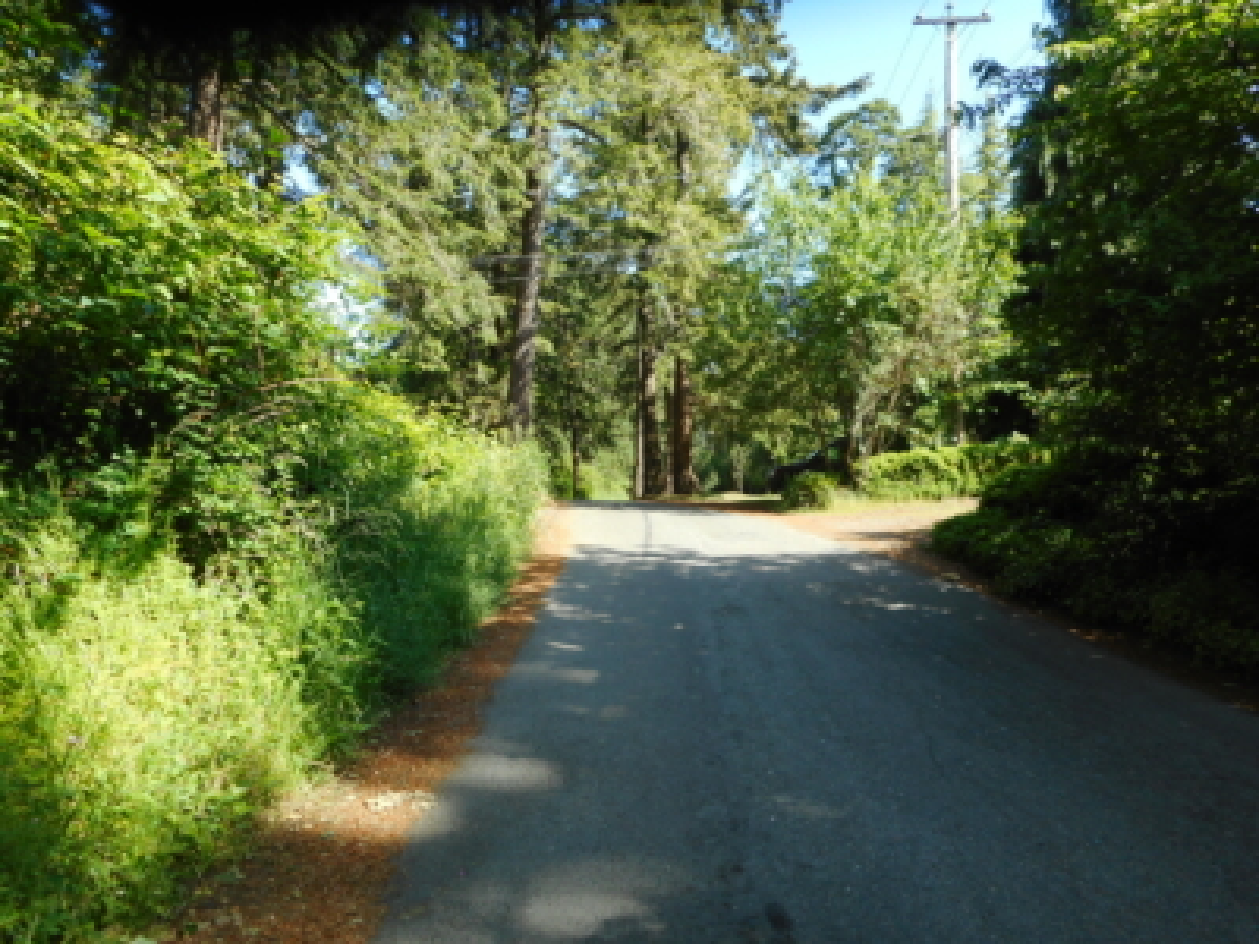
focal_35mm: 25
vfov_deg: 54.9
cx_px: 630
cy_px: 472
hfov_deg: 69.4
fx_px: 909
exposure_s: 1/160
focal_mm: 4.5
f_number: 3.7
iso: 80
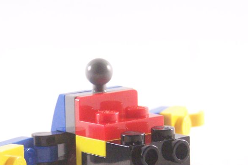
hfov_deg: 10.7
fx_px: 1323
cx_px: 115
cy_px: 143
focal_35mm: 192
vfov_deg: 7.1
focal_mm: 17.5
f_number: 3.2
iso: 400
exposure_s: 1/60
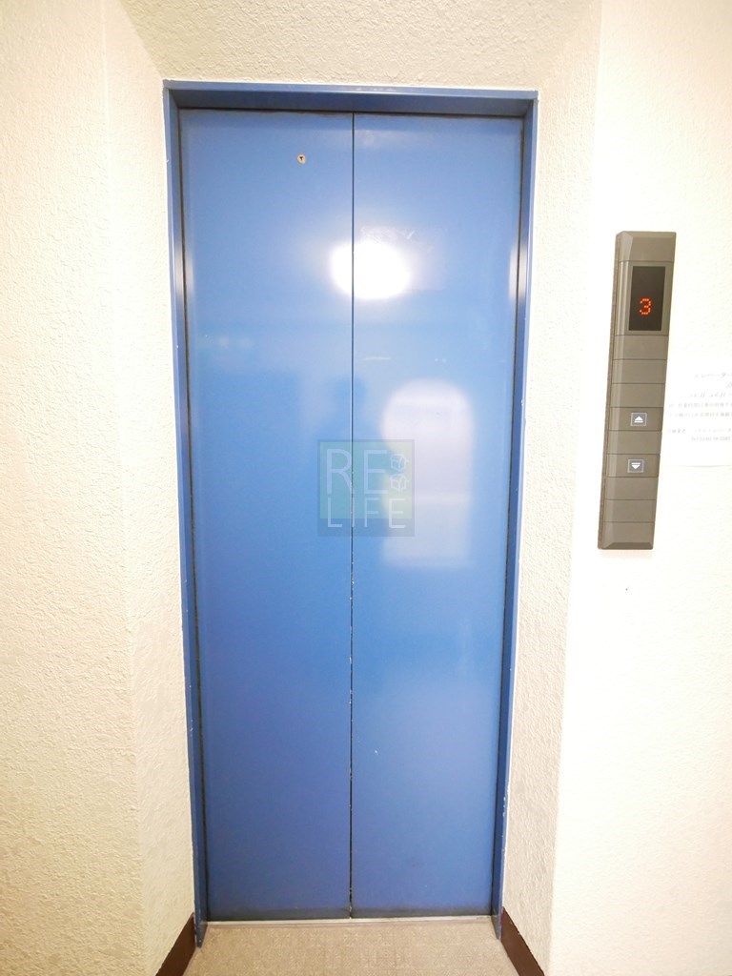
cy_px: 488
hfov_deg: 85.7
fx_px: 395
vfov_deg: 102.1
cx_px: 366
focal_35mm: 14
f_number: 4
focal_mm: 7
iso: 3200
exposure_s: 1/25
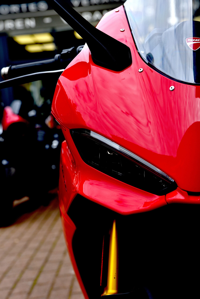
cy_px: 150
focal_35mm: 70
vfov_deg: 28.8
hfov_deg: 19.5
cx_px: 100
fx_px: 583
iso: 100
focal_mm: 70
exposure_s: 1/160
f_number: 6.3
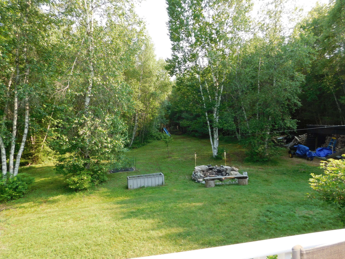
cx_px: 172
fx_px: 229
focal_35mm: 23
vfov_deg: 58.9
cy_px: 130
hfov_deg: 73.9
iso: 125
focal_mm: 4
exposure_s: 1/320
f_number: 3
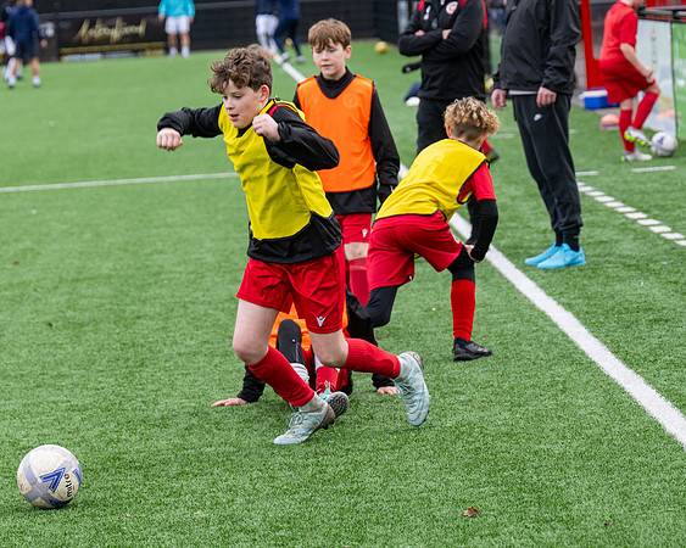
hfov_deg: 11.7
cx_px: 316
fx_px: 3361
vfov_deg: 9.3
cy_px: 274
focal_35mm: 166
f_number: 4
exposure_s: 1/500
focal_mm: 98
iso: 200
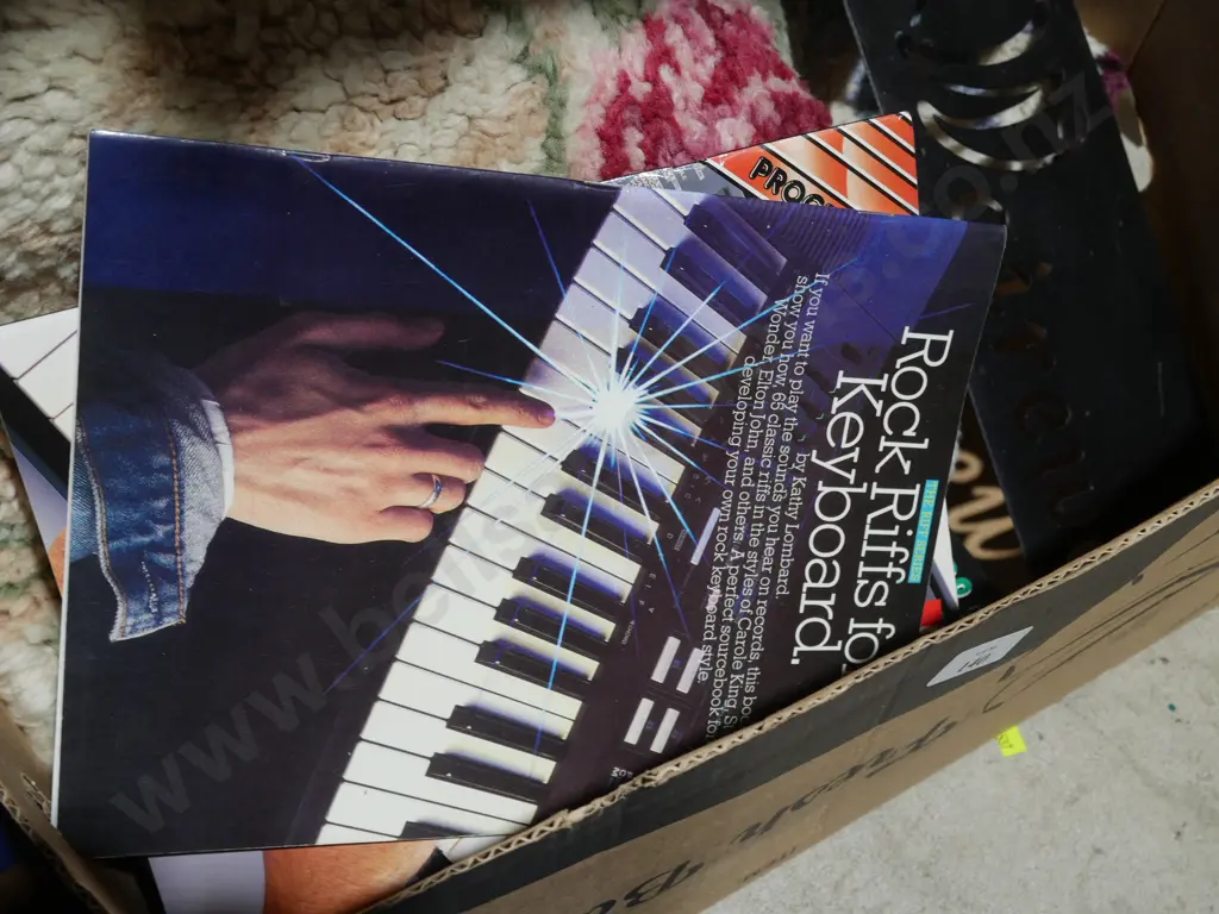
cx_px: 610
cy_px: 457
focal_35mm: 42
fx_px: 1479
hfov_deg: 44.8
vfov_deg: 34.3
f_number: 5.6
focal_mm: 21
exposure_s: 1/60
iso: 500
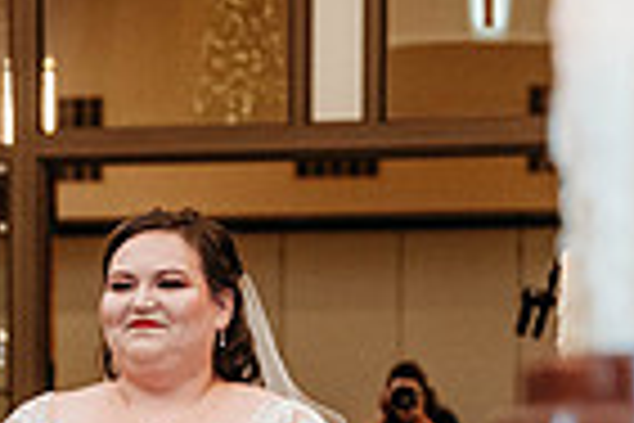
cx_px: -211
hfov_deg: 10.4
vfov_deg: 6.9
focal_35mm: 194
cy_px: 745
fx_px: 3416
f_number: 2.8
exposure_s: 1/200
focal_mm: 47
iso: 2000
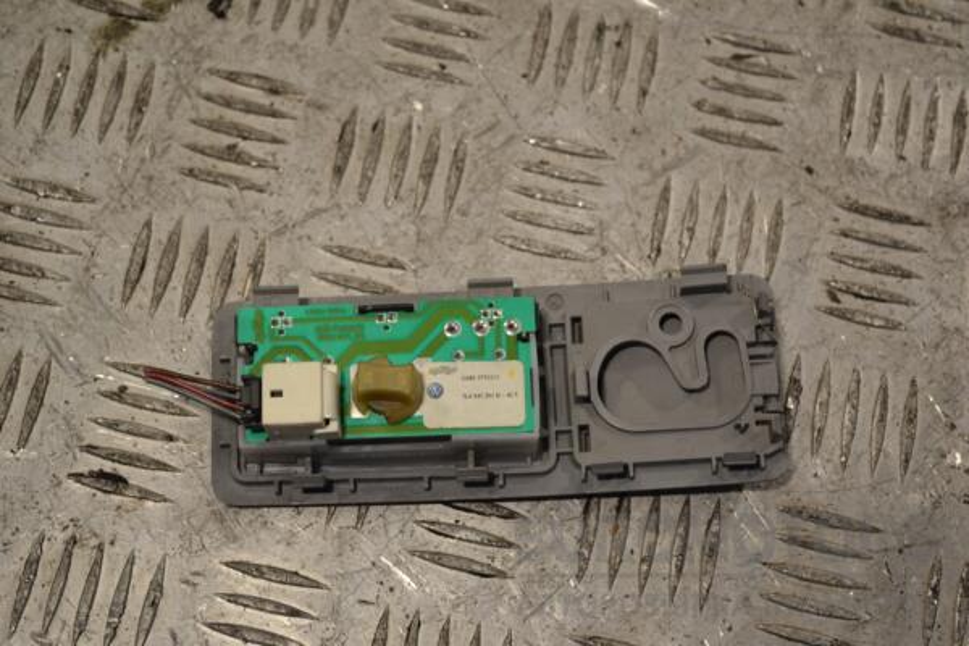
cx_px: 484
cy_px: 323
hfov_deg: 30.5
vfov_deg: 20.6
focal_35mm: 66
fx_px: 1776
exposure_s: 1/125
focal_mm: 44
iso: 250
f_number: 5.6
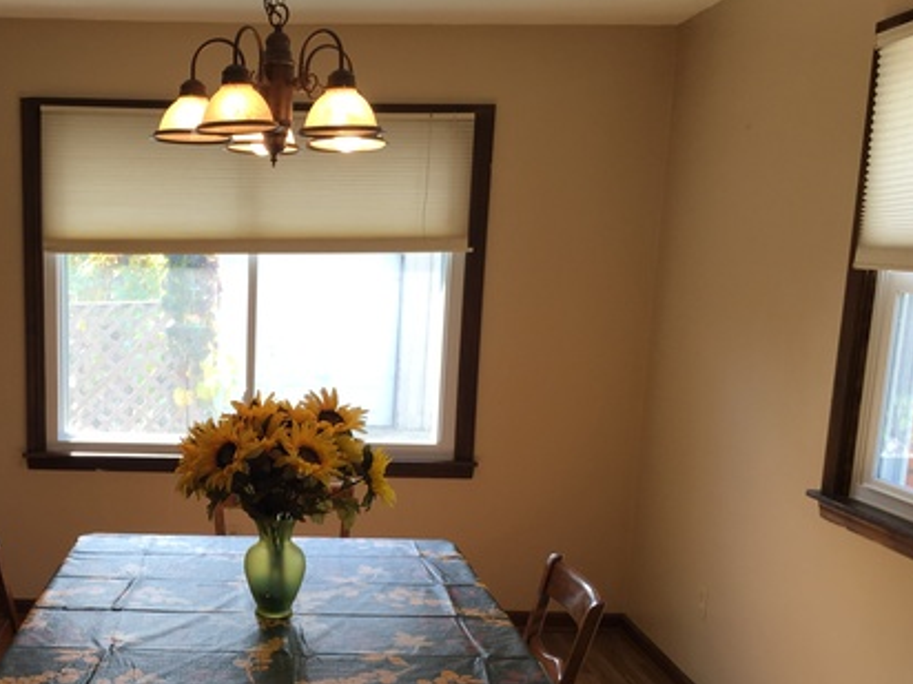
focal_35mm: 45
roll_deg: -1.1
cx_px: 235
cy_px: 511
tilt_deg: -12.0
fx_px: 1187
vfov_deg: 31.6
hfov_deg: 40.9
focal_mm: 4.15
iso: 25
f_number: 2.2
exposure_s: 1/60
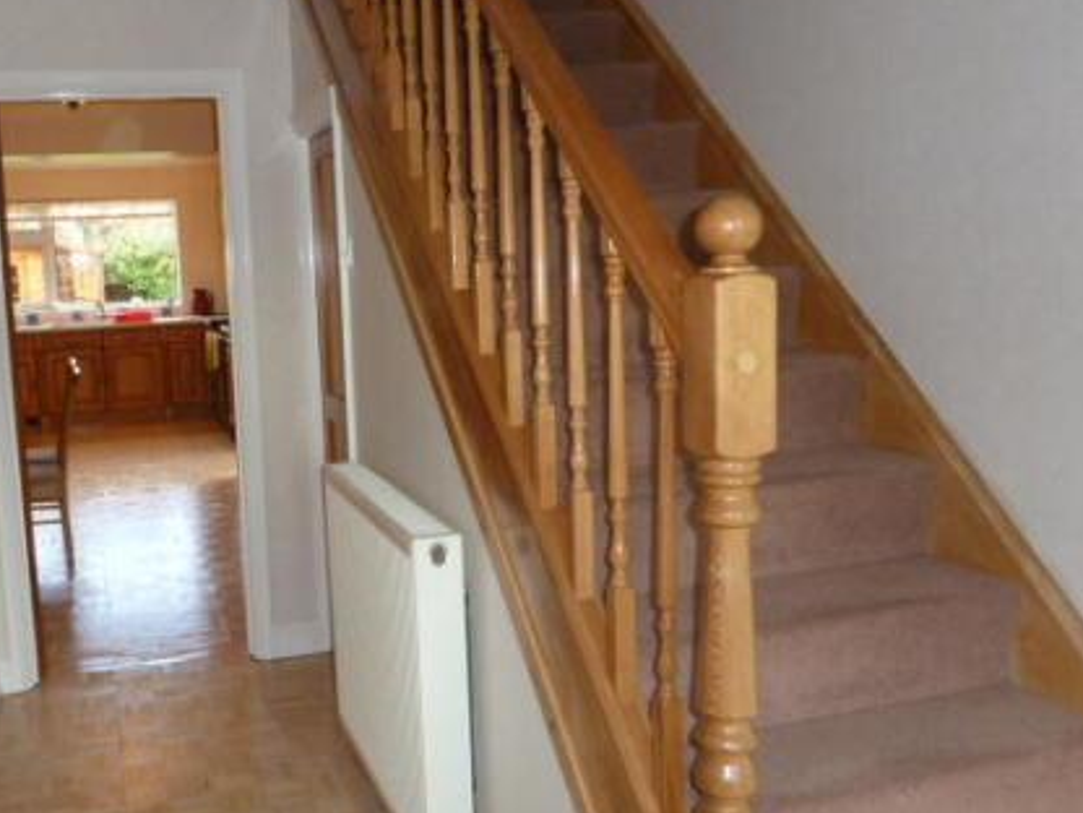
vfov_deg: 40.7
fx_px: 1095
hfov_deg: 51.9
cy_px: 408
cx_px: 384
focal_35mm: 35
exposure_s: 1/30
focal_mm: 4.1
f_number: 3.3
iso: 160
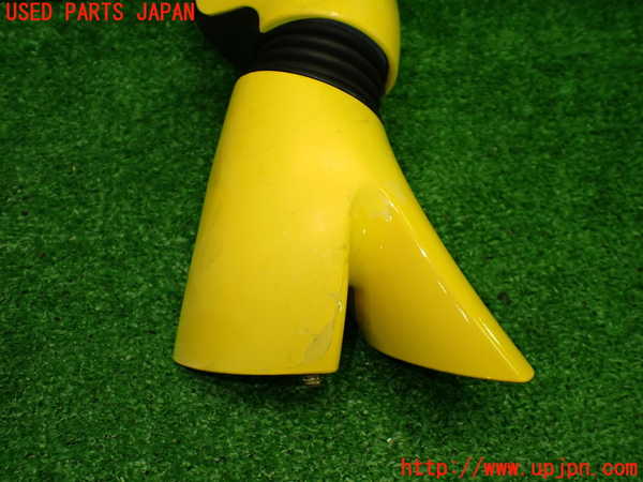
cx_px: 322
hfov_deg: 60.0
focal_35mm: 30
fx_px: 557
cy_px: 241
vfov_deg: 46.8
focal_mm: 5.4
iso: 200
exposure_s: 1/125
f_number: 2.3
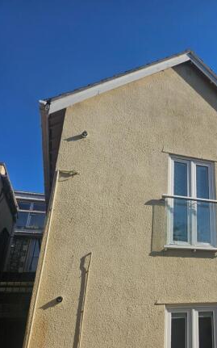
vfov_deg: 58.2
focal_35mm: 33
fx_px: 313
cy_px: 176
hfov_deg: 34.6
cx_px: 219
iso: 10
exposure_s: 1/1120
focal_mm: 6.3
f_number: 1.7
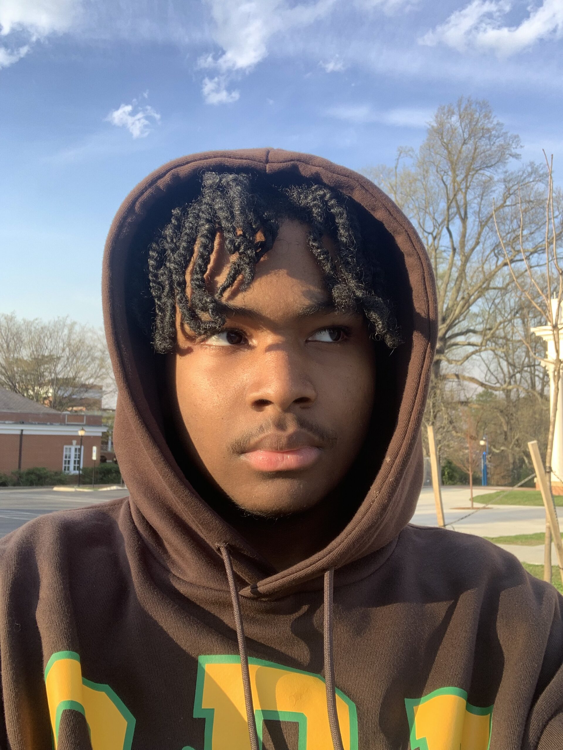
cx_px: 282
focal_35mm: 32
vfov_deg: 56.8
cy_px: 375
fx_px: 694
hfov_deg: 44.2
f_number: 2.2
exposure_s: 1/185
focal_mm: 2.87
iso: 16
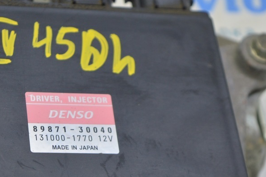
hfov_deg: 15.2
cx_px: 77
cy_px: 140
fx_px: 996
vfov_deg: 10.1
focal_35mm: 135
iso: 400
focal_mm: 52
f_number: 5.6
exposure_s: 1/25
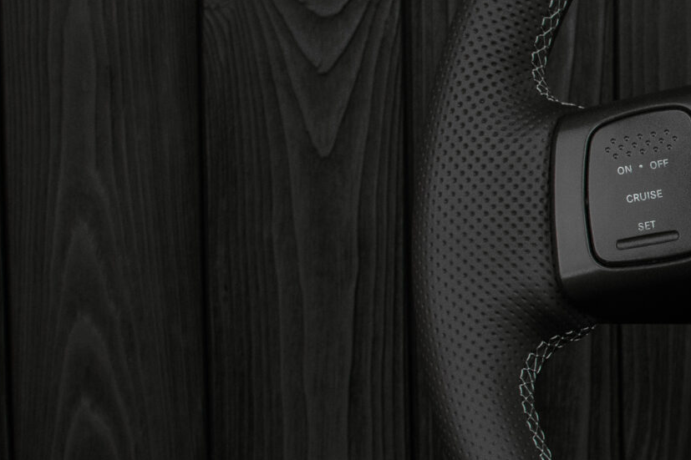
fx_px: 3119
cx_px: 1003
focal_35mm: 163
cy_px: 212
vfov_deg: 8.4
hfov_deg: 12.1
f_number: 6.3
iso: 500
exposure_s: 1/125
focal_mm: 35
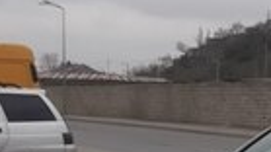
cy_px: 302
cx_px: 292
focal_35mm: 105
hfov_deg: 19.6
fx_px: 754
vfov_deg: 10.6
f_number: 1.7
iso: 50
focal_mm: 3.71
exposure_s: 1/100
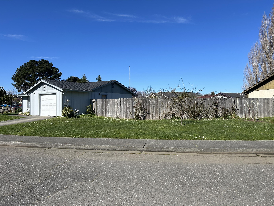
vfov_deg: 53.1
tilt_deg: +1.3
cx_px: 137
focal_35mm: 26
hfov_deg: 67.3
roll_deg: +0.6
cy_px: 103
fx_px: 206
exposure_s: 1/4444
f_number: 1.5
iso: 50
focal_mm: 5.7
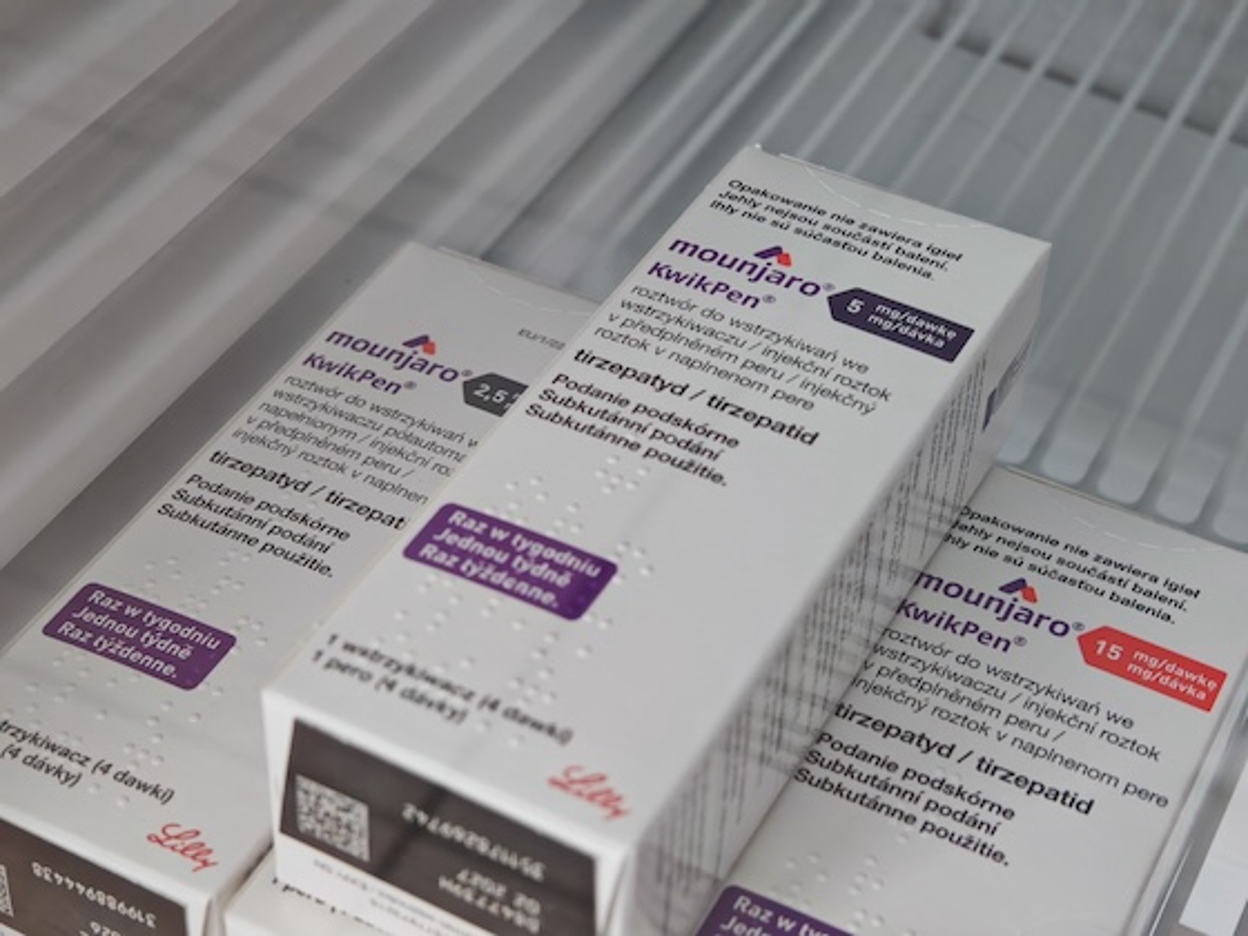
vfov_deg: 21.6
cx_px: 624
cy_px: 468
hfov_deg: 28.6
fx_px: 2452
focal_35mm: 68
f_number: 2.6
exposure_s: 1/50
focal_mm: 15.4
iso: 4000
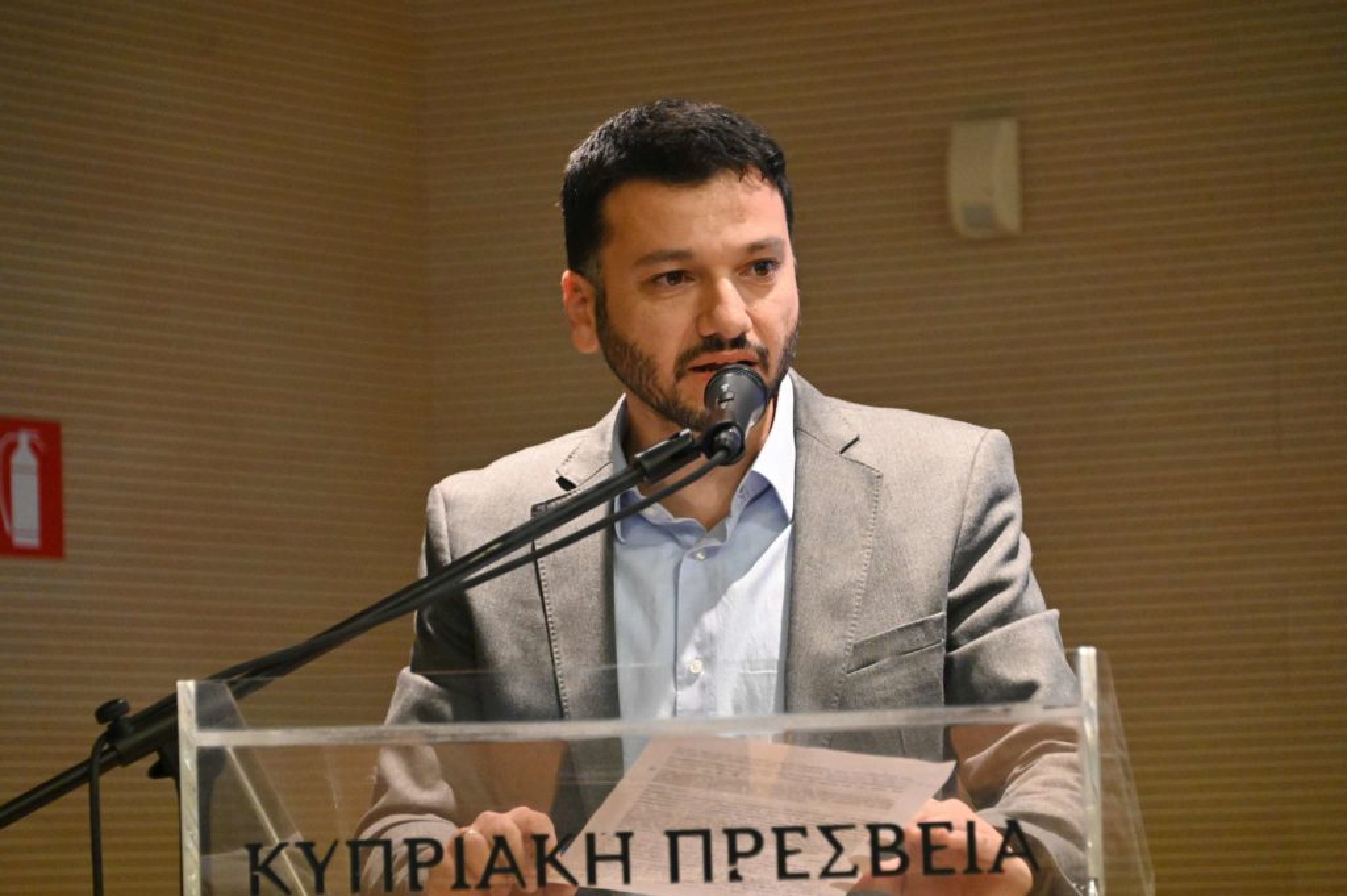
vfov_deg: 7.2
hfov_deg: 10.8
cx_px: 674
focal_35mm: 190
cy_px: 448
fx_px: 7103
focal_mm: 190
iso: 14400
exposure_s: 1/320
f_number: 5.6
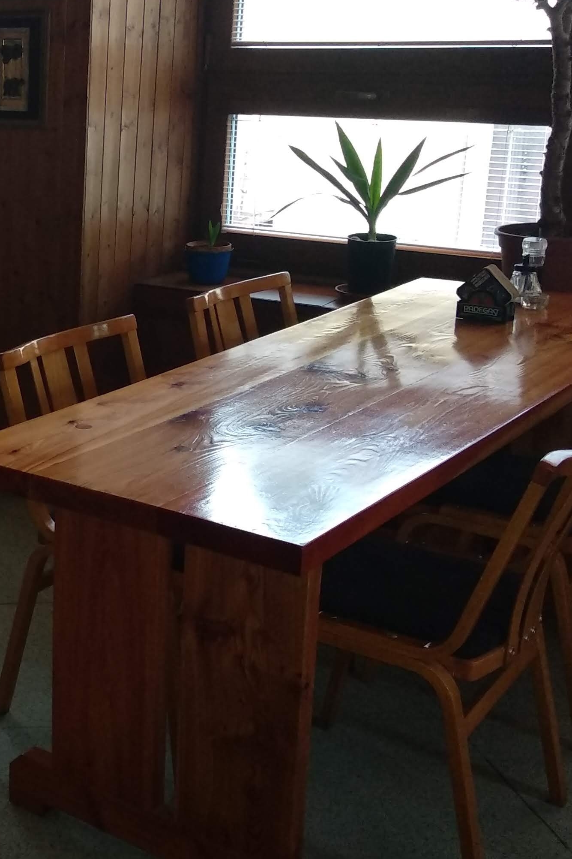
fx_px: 1287
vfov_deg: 36.8
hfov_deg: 22.8
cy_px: 364
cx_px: -137
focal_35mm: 54
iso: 500
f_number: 2.2
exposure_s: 1/25
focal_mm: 3.81
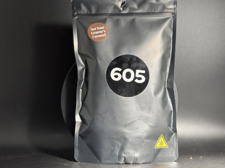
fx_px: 338
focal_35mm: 52
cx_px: 112
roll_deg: -0.9
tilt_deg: +2.0
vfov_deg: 28.0
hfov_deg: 36.8
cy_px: 84
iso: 50
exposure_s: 1/61
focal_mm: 5.96
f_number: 1.6
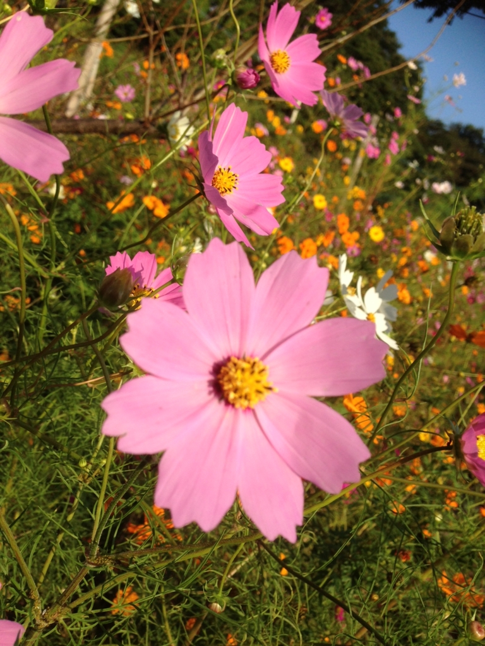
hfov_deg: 42.9
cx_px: 242
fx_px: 616
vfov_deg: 55.4
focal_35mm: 33
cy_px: 323
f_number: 2.4
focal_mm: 4.12
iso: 50
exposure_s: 1/1808
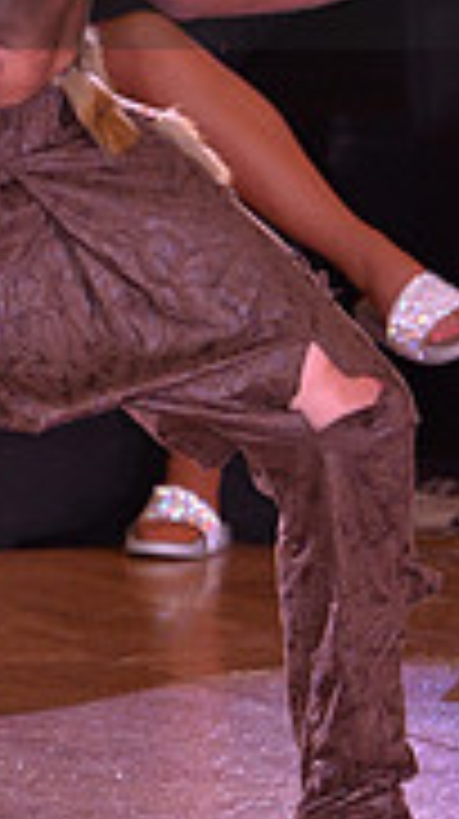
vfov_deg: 3.5
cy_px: -99
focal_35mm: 617
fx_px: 13387
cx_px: 43
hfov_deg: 2.0
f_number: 6.3
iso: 2000
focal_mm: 185
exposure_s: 1/250
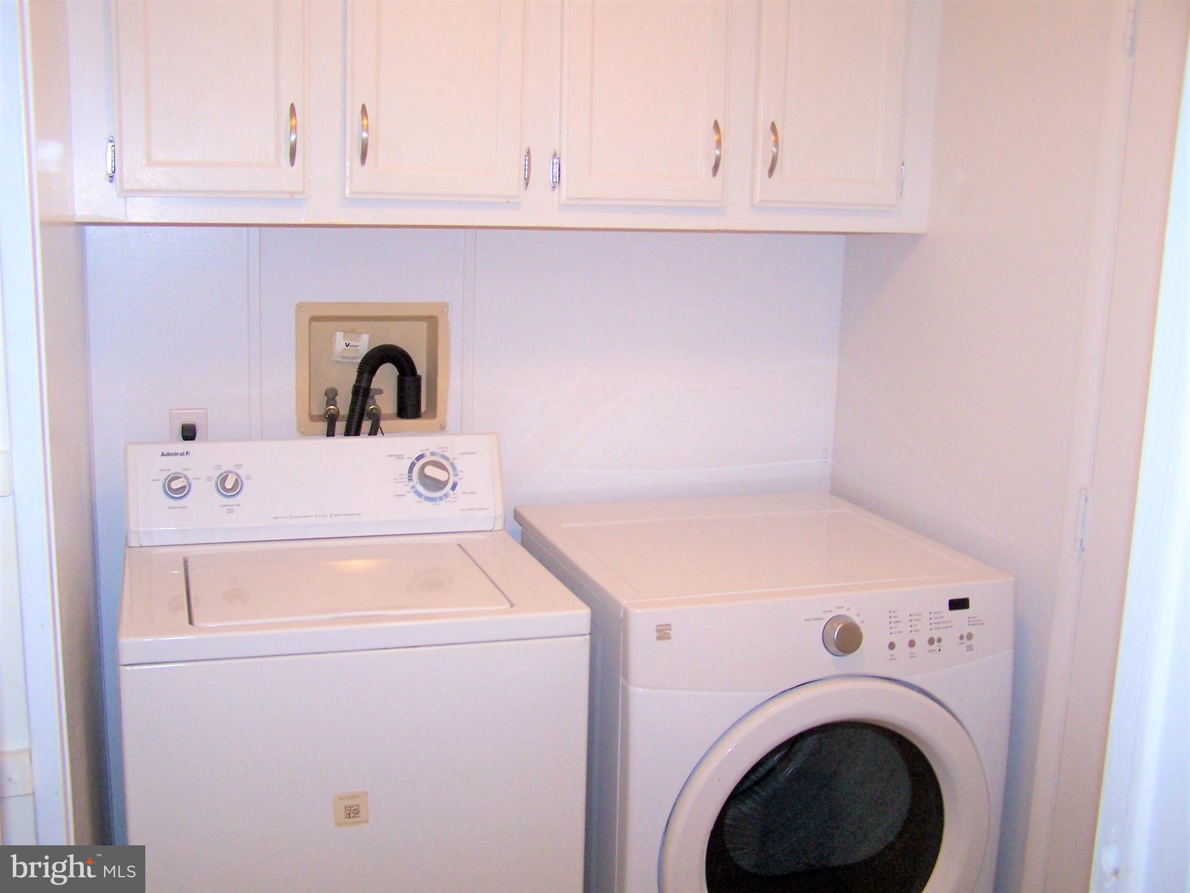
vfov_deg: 37.7
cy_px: 446
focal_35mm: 38
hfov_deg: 49.0
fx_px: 1307
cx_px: 595
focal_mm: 6.3
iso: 140
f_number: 2.8
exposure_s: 1/60
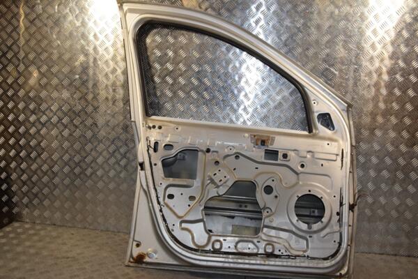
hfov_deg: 59.5
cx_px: 209
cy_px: 140
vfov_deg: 41.7
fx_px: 366
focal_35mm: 32
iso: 800
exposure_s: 1/200
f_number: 13
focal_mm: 21
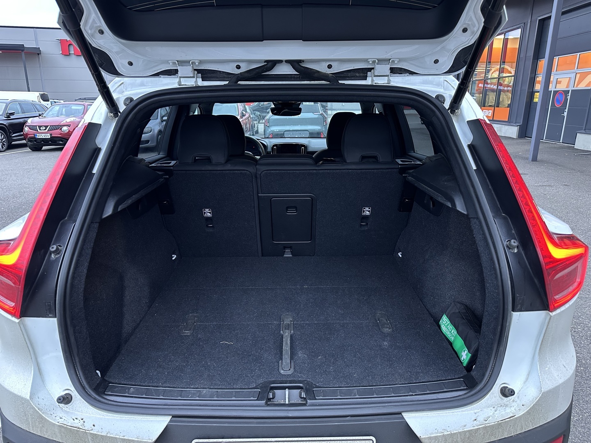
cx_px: 296
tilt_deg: -15.7
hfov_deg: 71.6
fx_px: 410
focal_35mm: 24
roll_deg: -0.5
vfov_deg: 56.8
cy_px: 222
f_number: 1.78
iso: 640
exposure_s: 1/60
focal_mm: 6.86
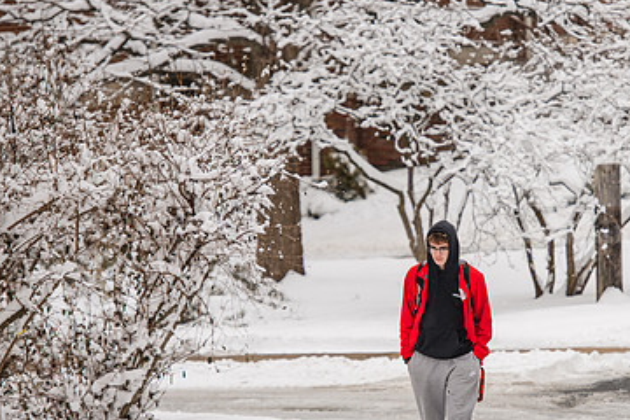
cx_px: 443
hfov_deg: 7.7
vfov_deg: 5.2
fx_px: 4655
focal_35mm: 266
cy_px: 272
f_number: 3.5
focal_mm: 165
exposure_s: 1/500
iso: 160
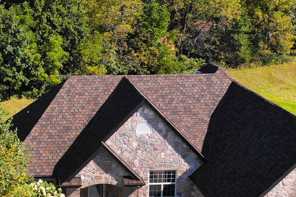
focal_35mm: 80
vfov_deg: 16.9
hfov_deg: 25.2
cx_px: 94
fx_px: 658
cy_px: 171
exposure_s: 1/756
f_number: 2.8
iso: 100
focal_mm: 4.5
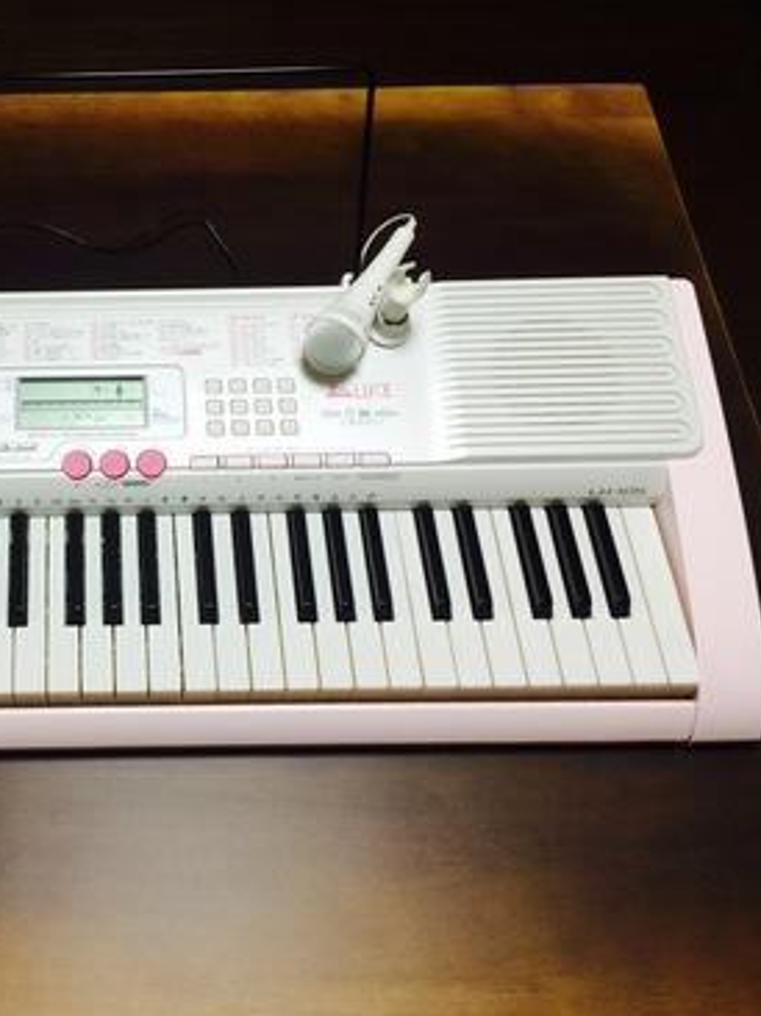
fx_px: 1203
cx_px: 100
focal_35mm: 41
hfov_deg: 33.5
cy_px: 501
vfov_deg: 45.8
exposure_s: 1/30
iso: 80
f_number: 2.2
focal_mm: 4.12
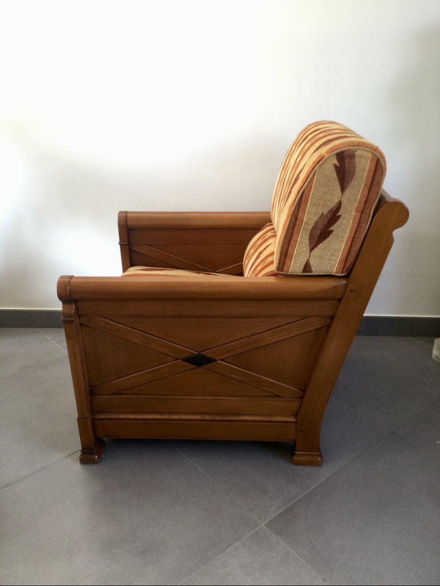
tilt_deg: -23.0
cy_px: 293
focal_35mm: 31
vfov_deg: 58.4
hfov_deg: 45.4
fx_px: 525
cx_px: 220
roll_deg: +1.8
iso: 100
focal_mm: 3.3
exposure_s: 1/33
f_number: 2.4
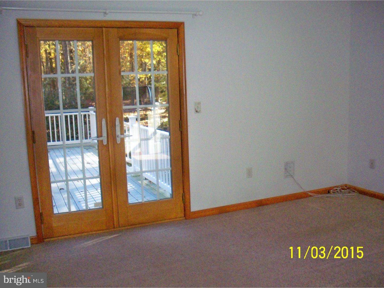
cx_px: 192
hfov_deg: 49.0
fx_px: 422
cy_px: 144
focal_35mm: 38
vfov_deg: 37.7
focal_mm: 6.3
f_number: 3.5
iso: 200
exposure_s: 1/250
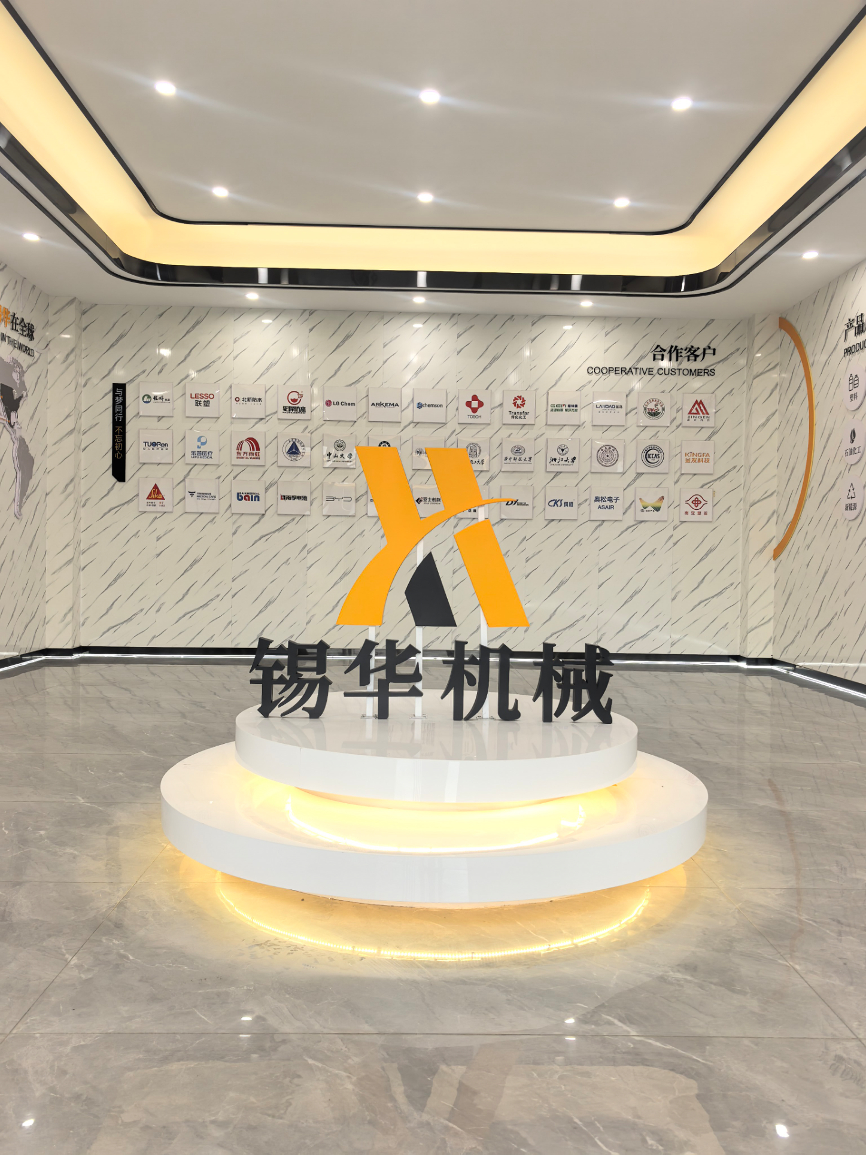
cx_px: 433
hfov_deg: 51.3
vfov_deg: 65.3
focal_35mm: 27
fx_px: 901
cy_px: 578
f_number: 2
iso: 160
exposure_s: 1/100
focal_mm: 6.98
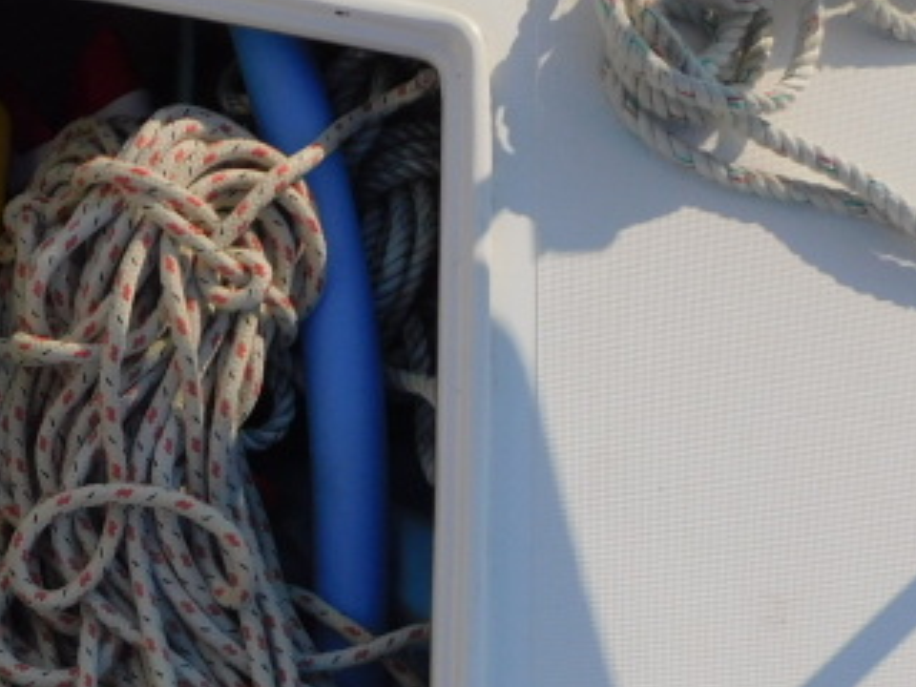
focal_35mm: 60
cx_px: 40
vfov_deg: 24.3
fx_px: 1588
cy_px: 447
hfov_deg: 30.3
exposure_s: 1/640
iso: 125
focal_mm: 4.1
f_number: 6
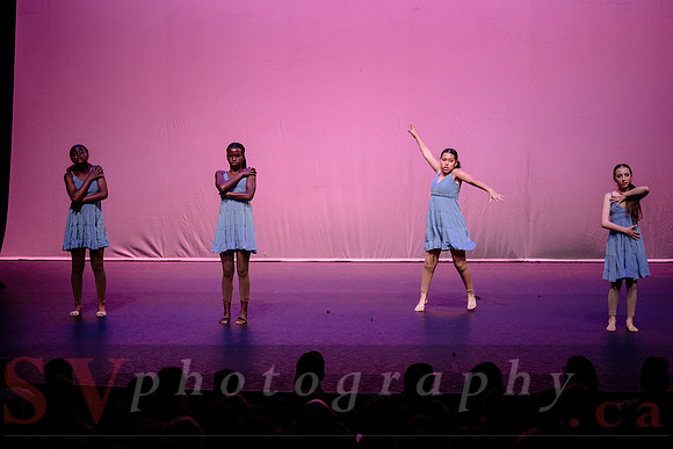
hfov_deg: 20.8
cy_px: 215
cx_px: 355
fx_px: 1836
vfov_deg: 13.9
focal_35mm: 98
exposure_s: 1/500
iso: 1250
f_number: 2.8
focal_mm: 92
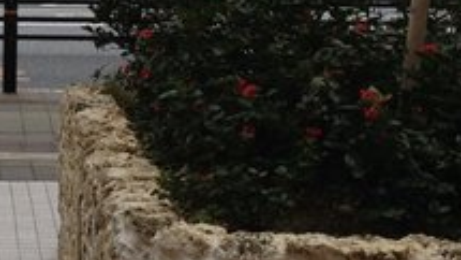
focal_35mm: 182
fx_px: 2225
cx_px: -191
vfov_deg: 6.6
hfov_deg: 11.4
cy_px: -129
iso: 50
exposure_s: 1/431
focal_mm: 4.28
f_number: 2.4
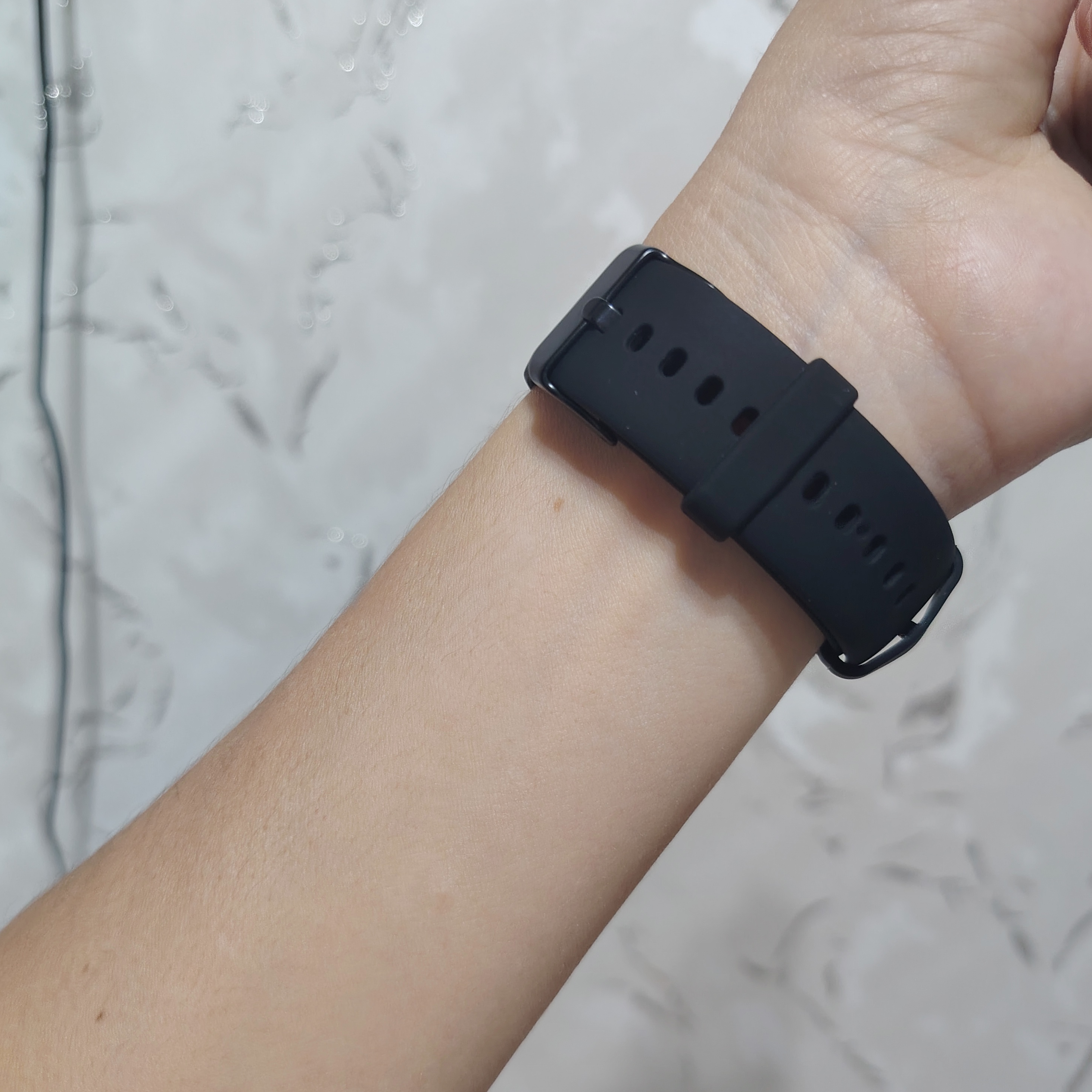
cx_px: 544
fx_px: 1035
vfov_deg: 55.5
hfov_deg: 55.6
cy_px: 606
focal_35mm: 29
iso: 2275
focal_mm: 5.25
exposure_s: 1/100
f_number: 1.75
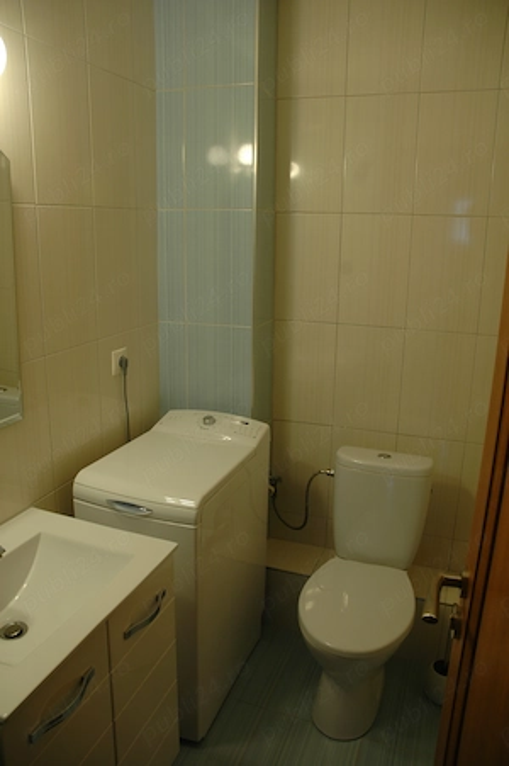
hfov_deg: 47.9
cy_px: 383
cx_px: 254
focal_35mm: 27
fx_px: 573
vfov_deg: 67.4
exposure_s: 1/8
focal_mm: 18
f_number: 5.6
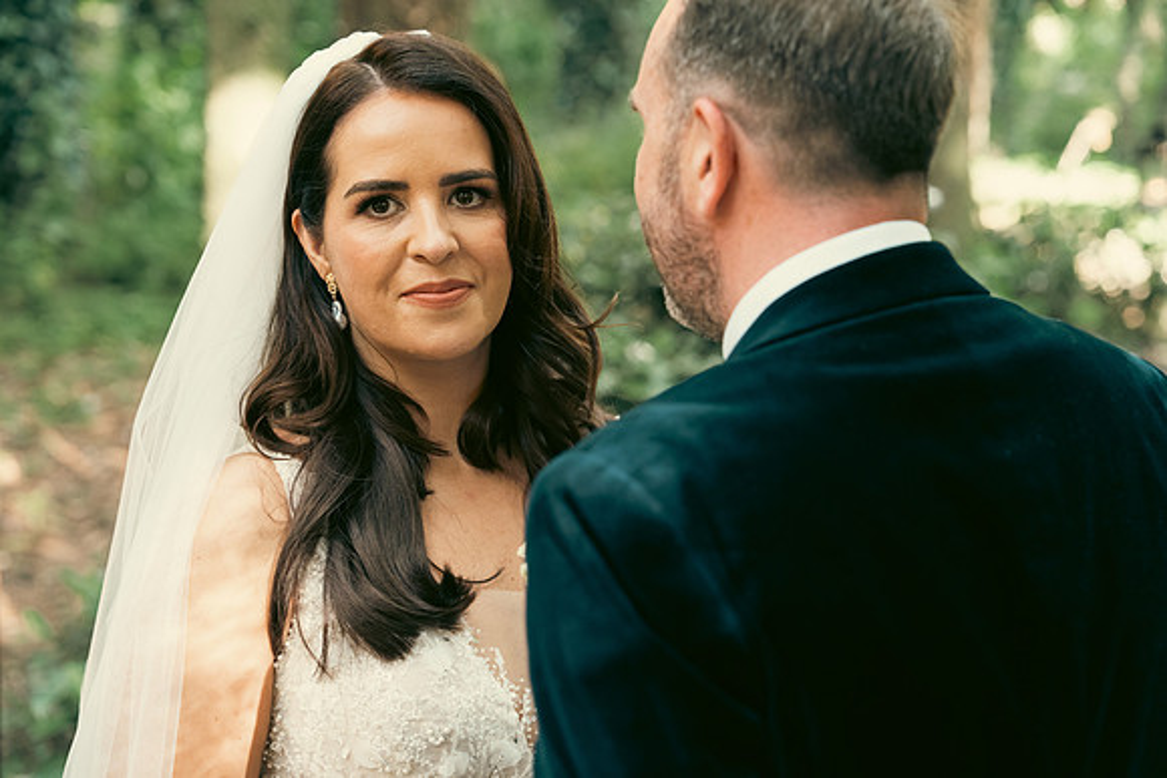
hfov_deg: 28.8
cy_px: 389
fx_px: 2270
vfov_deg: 19.5
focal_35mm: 70
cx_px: 584
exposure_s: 1/250
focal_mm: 70
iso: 2000
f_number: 3.5
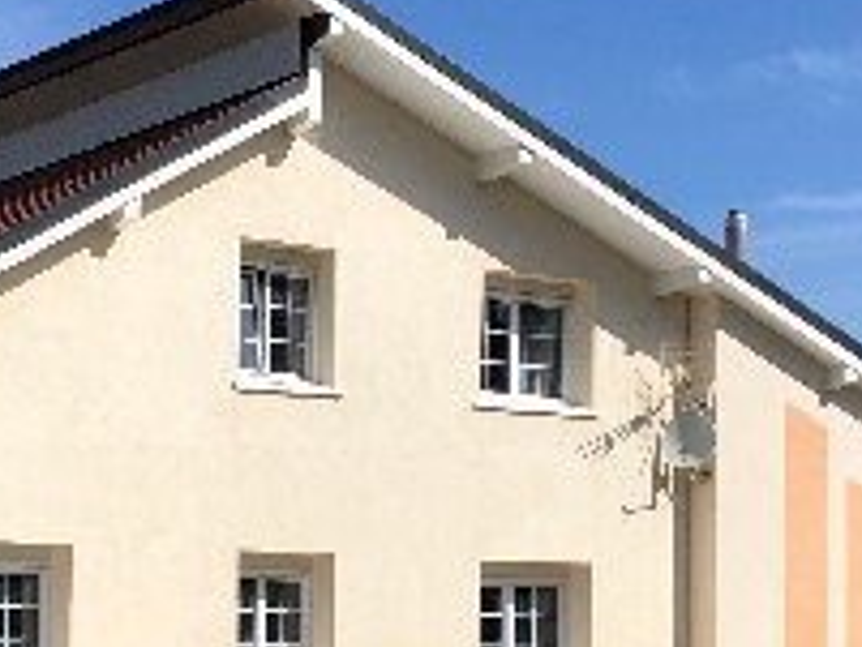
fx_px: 2218
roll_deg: +1.0
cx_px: 176
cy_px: 621
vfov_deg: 16.3
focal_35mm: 89
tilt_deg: +0.0
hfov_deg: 21.7
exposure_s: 1/3003
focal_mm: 3.99
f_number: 1.8
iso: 20
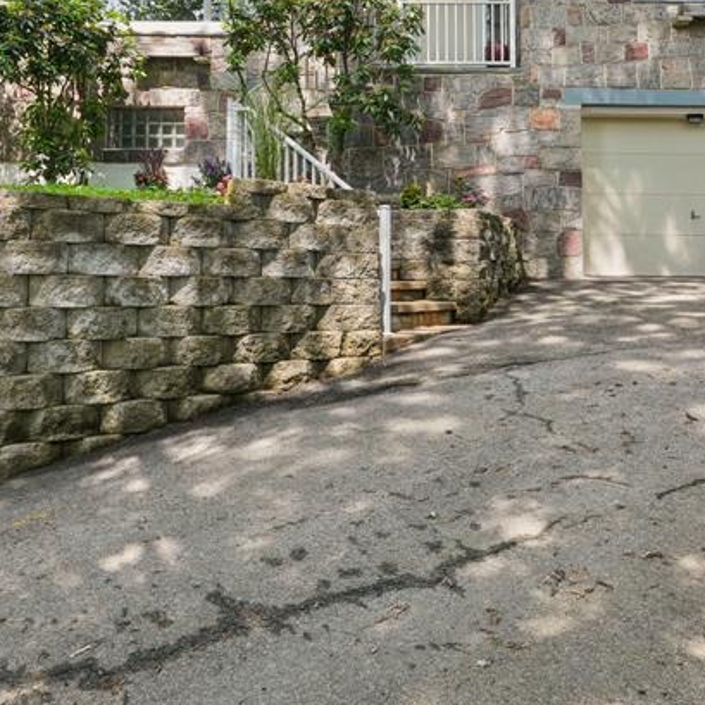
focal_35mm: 34
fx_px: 783
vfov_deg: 46.3
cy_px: 155
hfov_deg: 48.3
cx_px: 400
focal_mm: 16
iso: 125
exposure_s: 1/30
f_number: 9
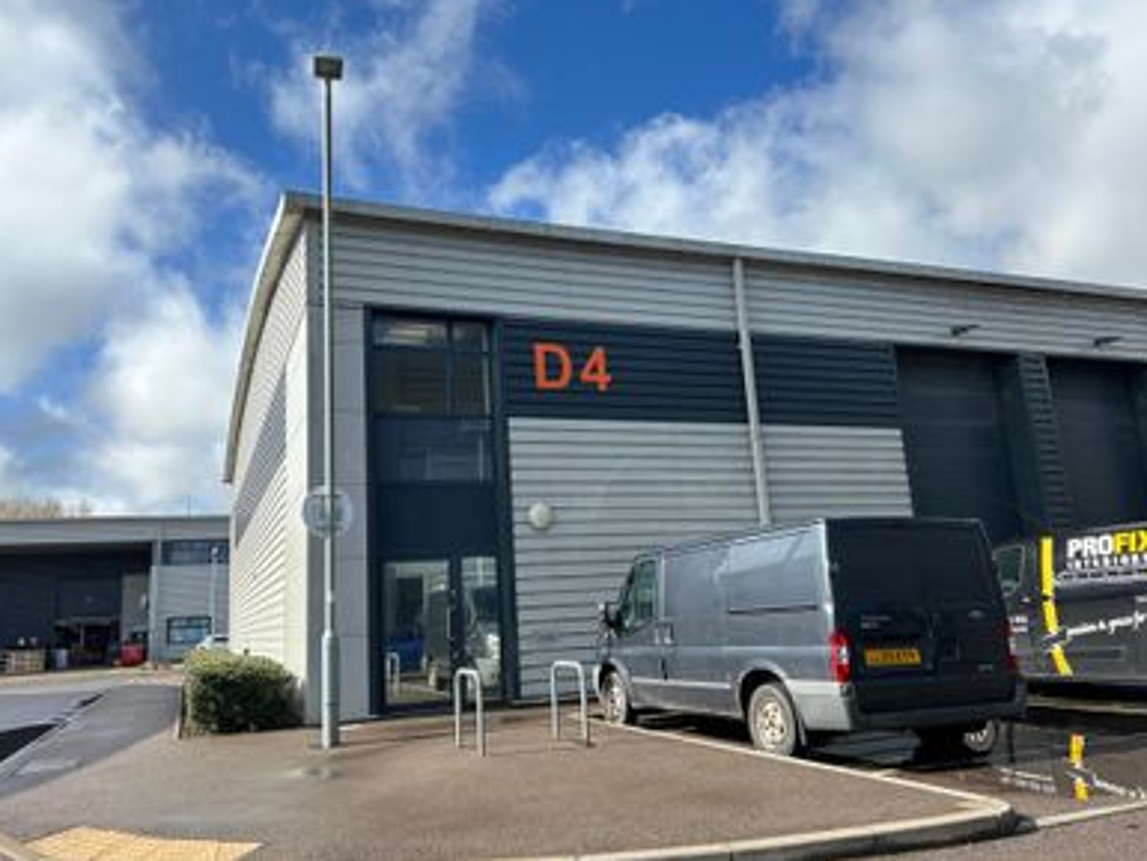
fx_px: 895
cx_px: 563
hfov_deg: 65.3
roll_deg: +3.7
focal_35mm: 27
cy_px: 417
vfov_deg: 51.4
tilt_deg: +12.8
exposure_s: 1/1751
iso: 50
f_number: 1.5
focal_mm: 5.7
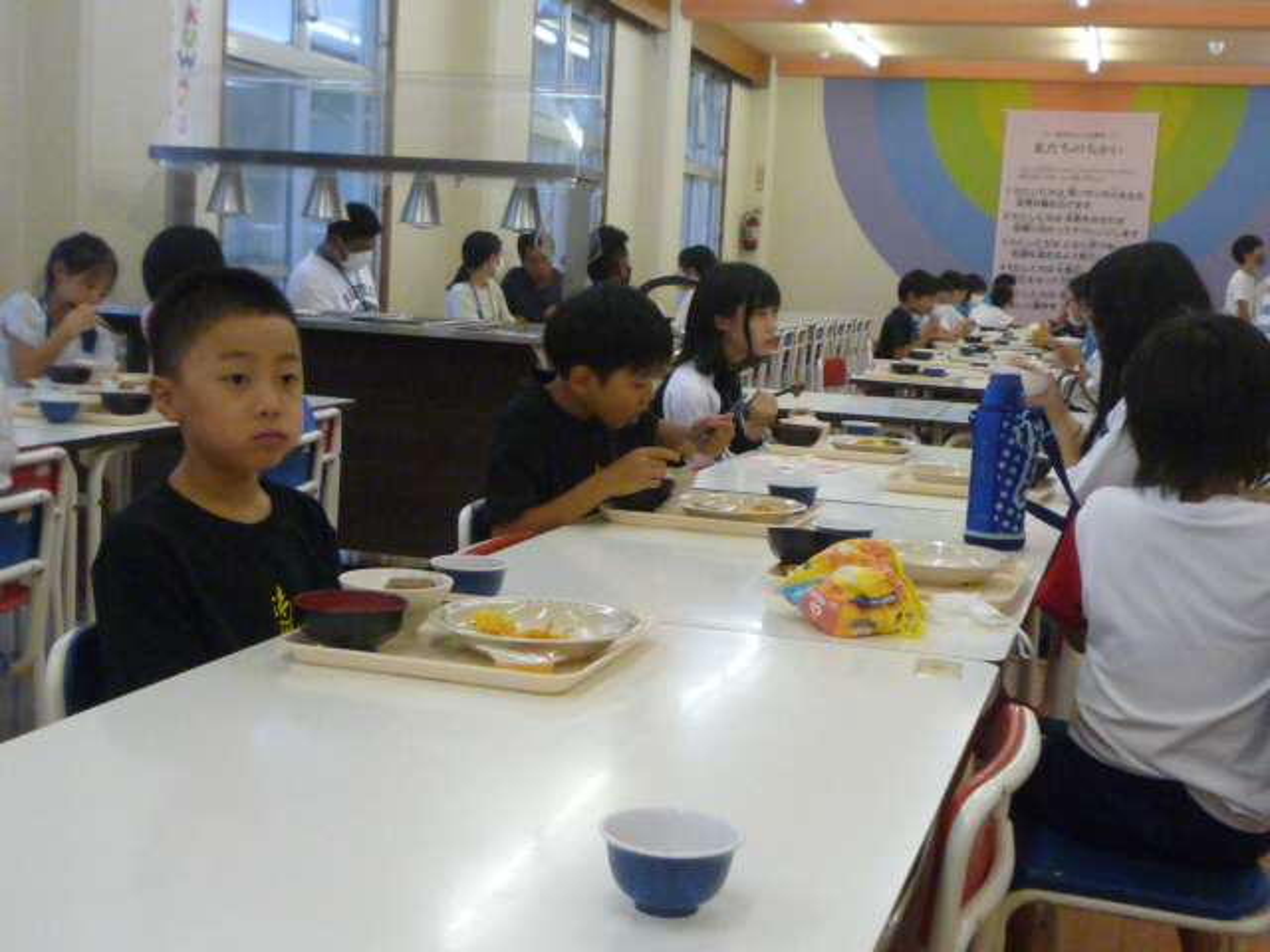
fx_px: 1688
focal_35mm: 46
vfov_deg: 31.5
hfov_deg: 41.2
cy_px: 476
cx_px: 635
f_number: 2.8
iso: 400
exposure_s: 1/60
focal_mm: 4.5
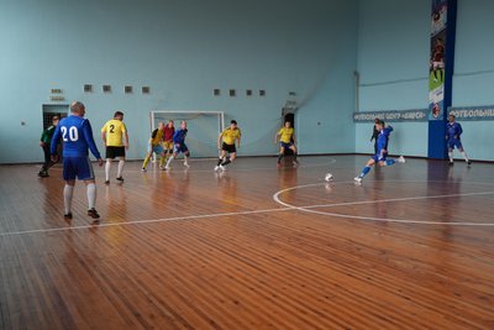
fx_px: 549
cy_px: 165
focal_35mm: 40
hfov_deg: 48.4
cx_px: 247
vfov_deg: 33.4
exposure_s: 1/200
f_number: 2.8
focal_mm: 40
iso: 800
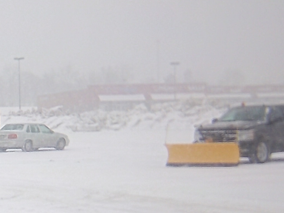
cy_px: 190
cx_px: -126
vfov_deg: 10.8
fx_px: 1116
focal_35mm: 136
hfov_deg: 13.7
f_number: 3.8
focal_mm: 6.2
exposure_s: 1/320
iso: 64
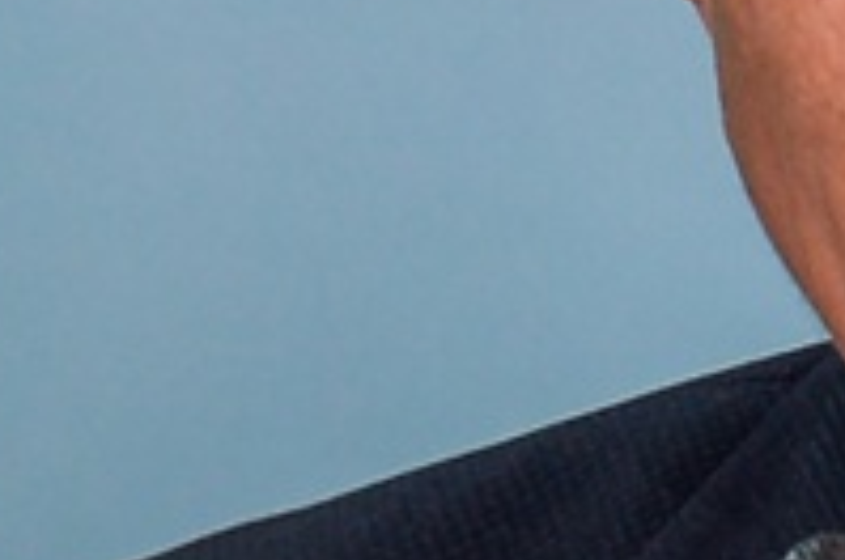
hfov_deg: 1.9
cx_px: 921
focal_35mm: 1088
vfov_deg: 1.3
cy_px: 267
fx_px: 25496
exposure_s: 1/200
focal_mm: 180
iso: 1000
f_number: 3.5
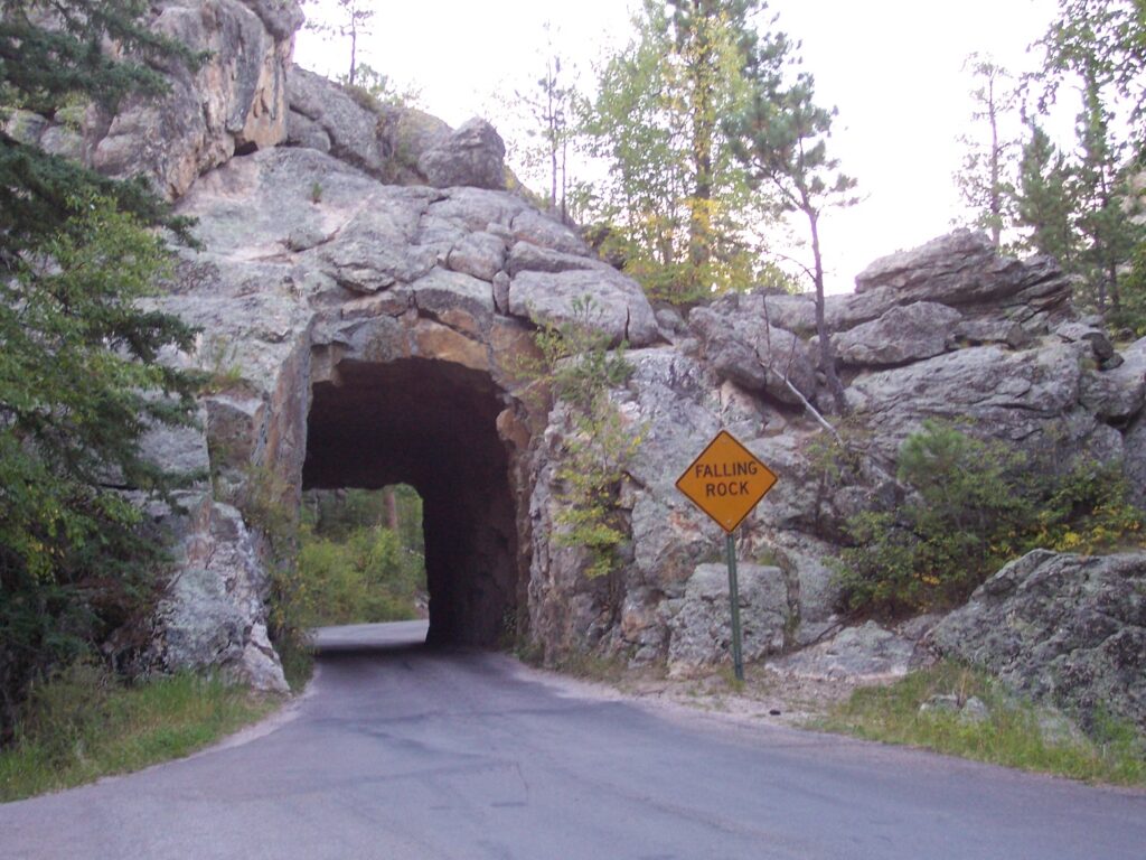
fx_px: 1755
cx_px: 573
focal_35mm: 53
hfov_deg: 36.2
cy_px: 430
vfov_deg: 27.5
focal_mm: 8.6
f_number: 3.4
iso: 160
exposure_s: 1/30
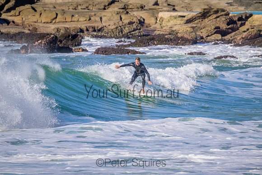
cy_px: 88
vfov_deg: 1.7
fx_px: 5823
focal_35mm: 800
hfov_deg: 2.6
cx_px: 131
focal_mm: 800
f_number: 11
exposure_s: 1/2000
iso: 1100
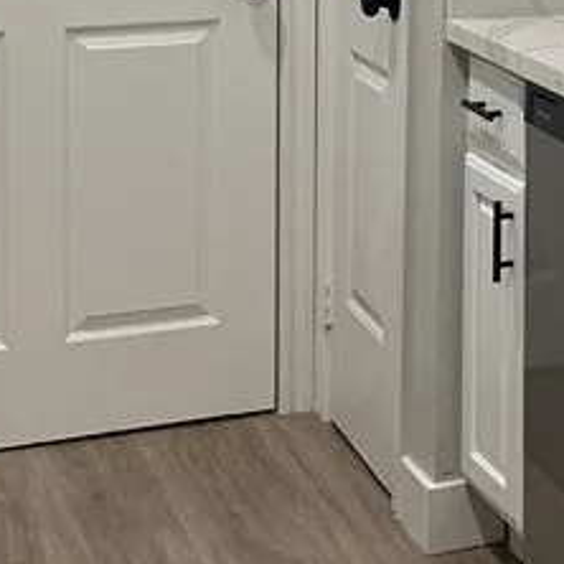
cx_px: 696
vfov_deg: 15.6
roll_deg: -1.1
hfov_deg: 15.7
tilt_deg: -3.2
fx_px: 1954
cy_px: -178
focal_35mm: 106
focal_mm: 4.25
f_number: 1.8
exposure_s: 1/60
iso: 64
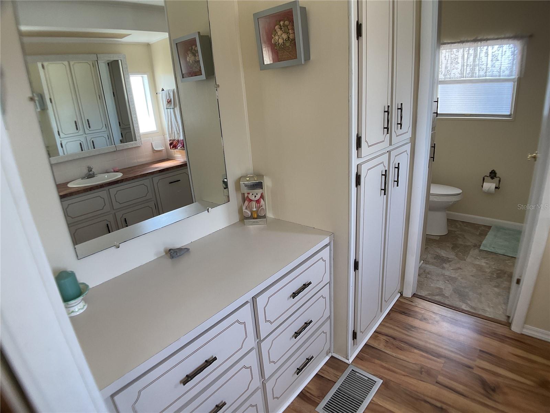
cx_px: 275
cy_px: 206
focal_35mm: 29
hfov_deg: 61.7
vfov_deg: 48.2
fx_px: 461
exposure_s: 1/60
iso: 32
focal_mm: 3
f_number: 1.8
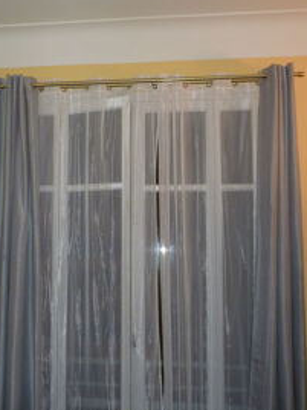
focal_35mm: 43
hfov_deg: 33.3
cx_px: 101
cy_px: 209
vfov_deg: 43.8
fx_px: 508
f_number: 2.8
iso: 160
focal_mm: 4.8
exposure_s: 1/30
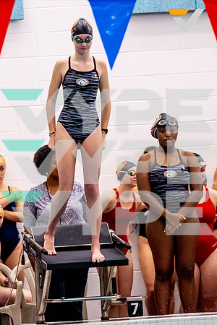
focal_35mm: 368
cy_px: 126
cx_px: 70
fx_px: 3328
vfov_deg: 5.6
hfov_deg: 3.7
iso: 6400
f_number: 2.8
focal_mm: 200
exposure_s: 1/1250
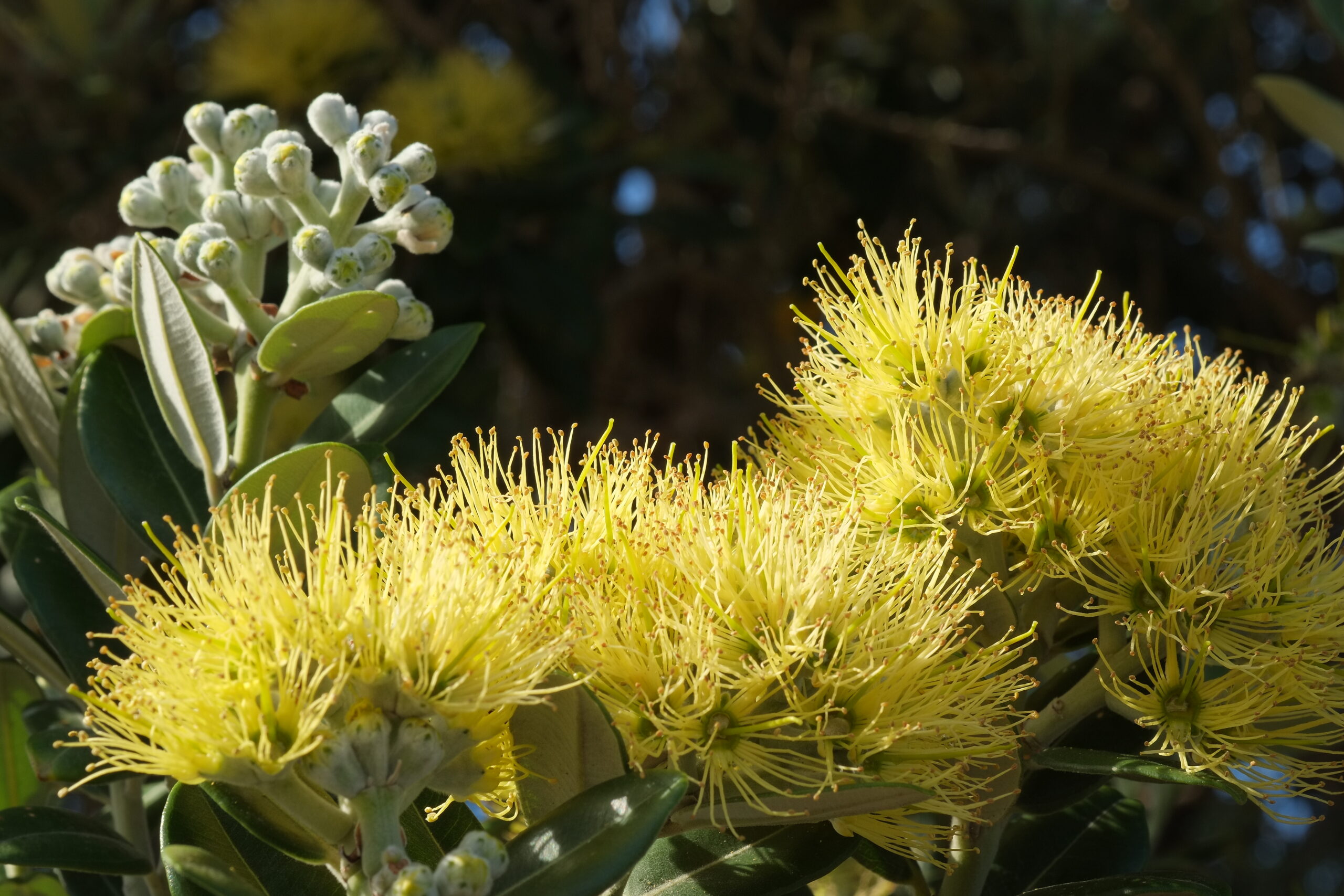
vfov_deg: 15.2
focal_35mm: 90
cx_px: 672
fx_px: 3360
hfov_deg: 22.6
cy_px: 448
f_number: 11
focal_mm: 60
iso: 400
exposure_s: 1/125
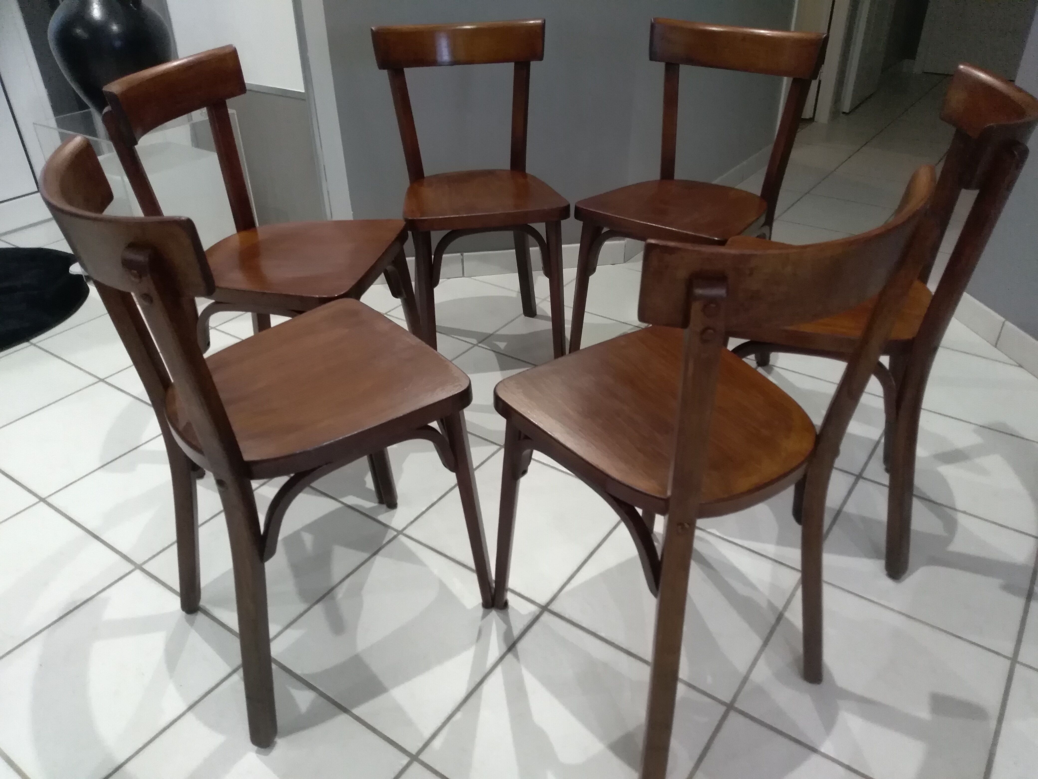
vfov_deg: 53.1
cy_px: 390
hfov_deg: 67.3
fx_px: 780
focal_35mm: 26
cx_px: 519
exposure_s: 1/25
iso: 838
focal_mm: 3.54
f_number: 2
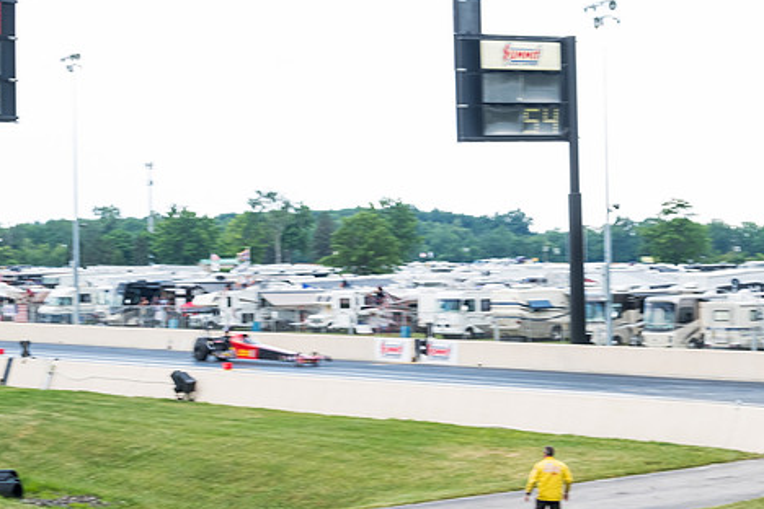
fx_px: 2313
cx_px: 415
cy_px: 293
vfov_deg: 12.6
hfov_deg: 18.8
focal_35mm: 109
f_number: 7.1
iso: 400
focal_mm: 58.7
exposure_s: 1/125
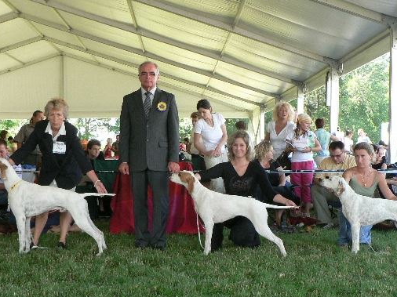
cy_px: 187
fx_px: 711
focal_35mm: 62
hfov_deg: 31.2
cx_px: 210
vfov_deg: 23.6
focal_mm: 8.1
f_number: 4
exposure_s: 1/100
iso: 200
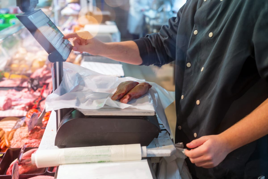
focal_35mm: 50
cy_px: 90
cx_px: 134
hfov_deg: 39.6
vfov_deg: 27.0
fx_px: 372
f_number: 4
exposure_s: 1/40
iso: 320
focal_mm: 50
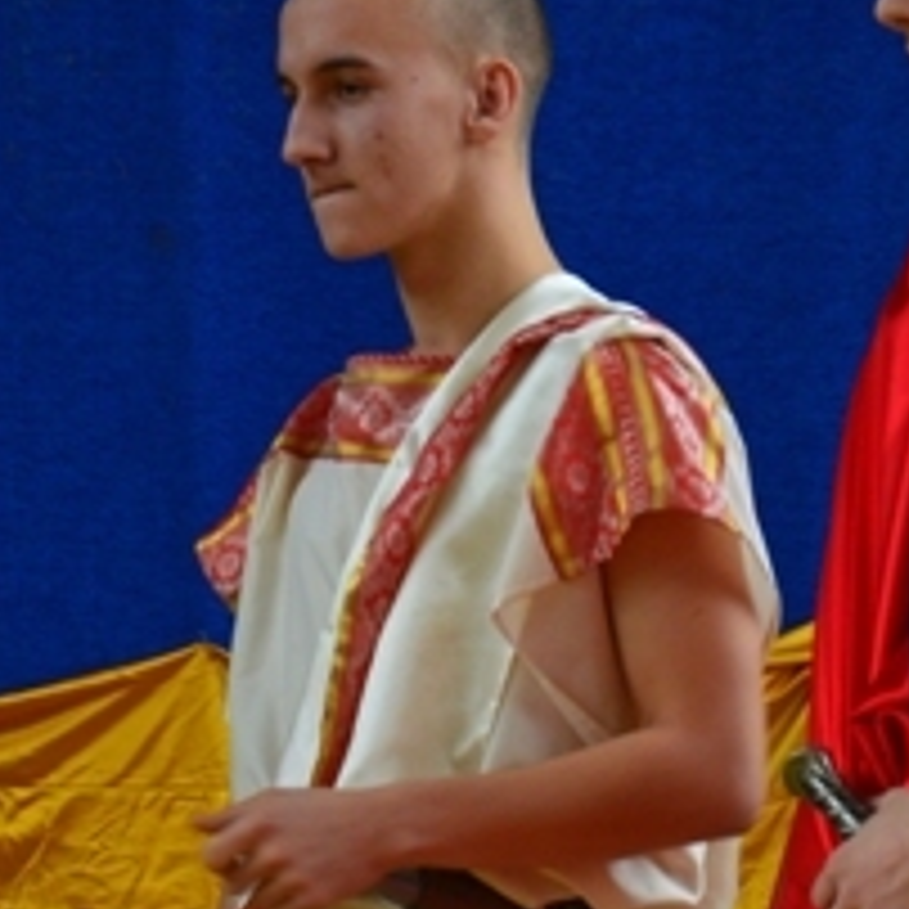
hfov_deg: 6.2
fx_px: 8408
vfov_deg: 6.2
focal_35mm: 283
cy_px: 1102
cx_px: 855
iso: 800
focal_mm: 70
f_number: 5.3
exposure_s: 1/20
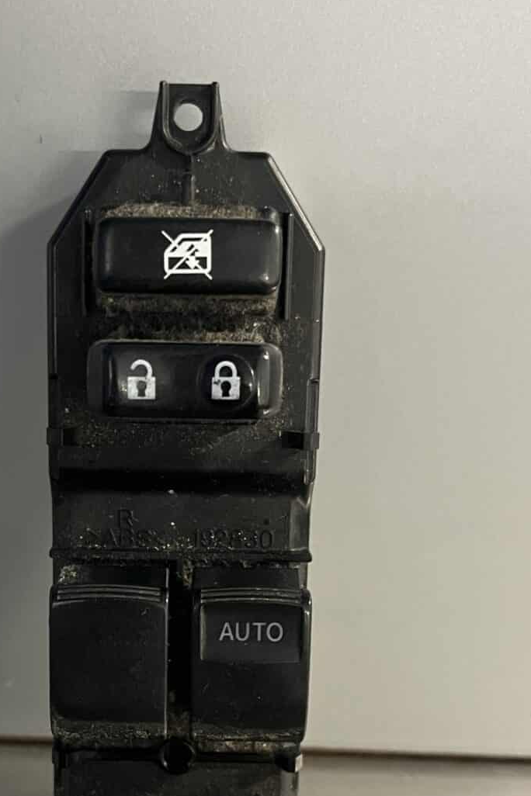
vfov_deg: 35.8
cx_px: 176
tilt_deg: -37.6
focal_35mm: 54
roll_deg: -0.2
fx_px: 1195
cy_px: 621
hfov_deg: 24.9
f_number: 1.6
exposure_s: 1/50
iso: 320
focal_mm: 5.1
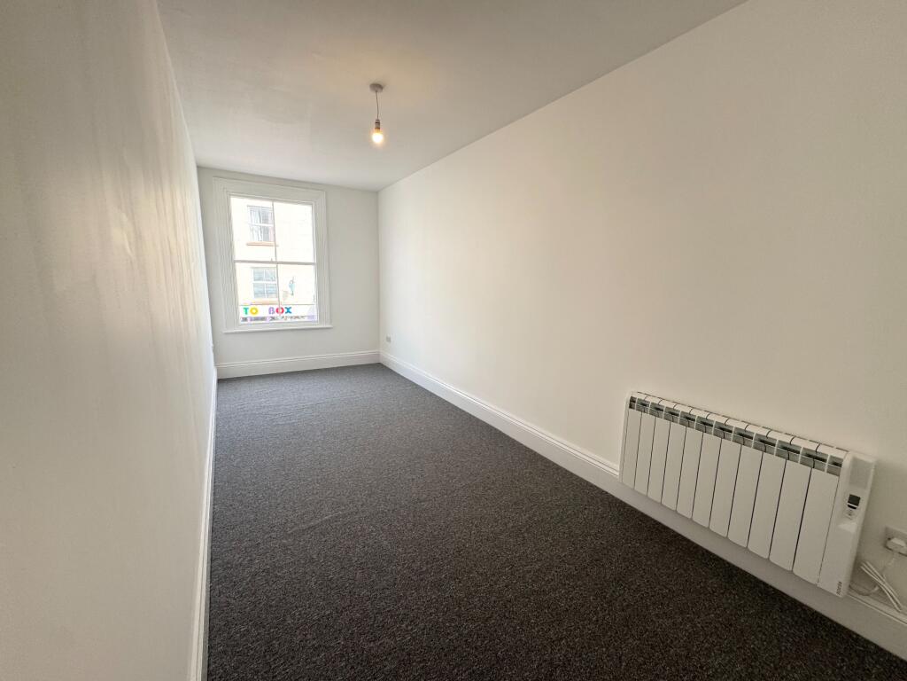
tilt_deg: -10.7
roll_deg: -1.7
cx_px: 454
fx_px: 367
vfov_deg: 85.7
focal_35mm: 14
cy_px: 340
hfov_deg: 102.1
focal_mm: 2.22
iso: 40
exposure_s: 1/124
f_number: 2.2
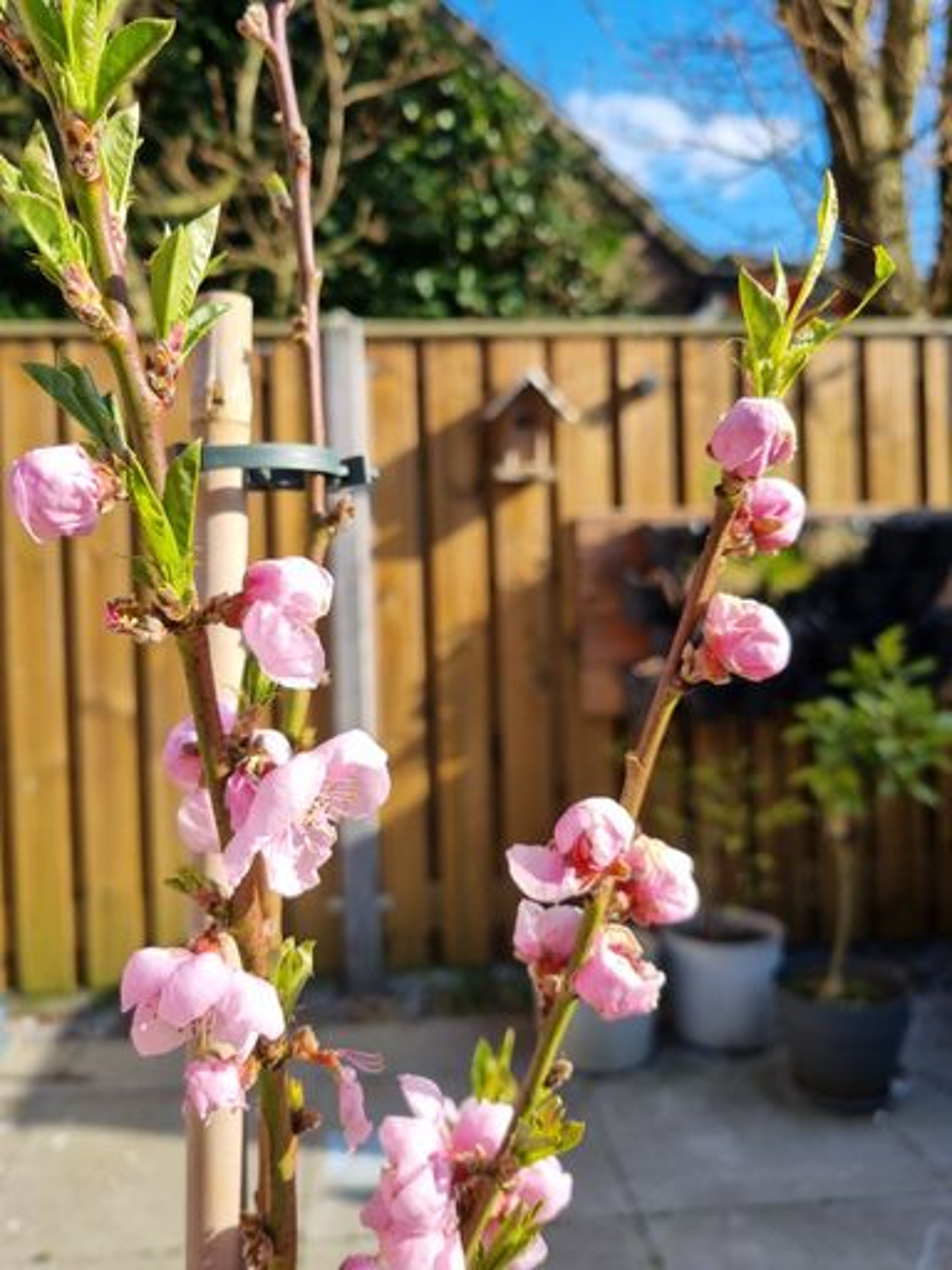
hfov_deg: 53.1
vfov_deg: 67.3
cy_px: 635
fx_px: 953
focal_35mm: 26
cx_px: 476
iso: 50
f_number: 1.8
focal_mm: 5.4
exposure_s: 1/1429
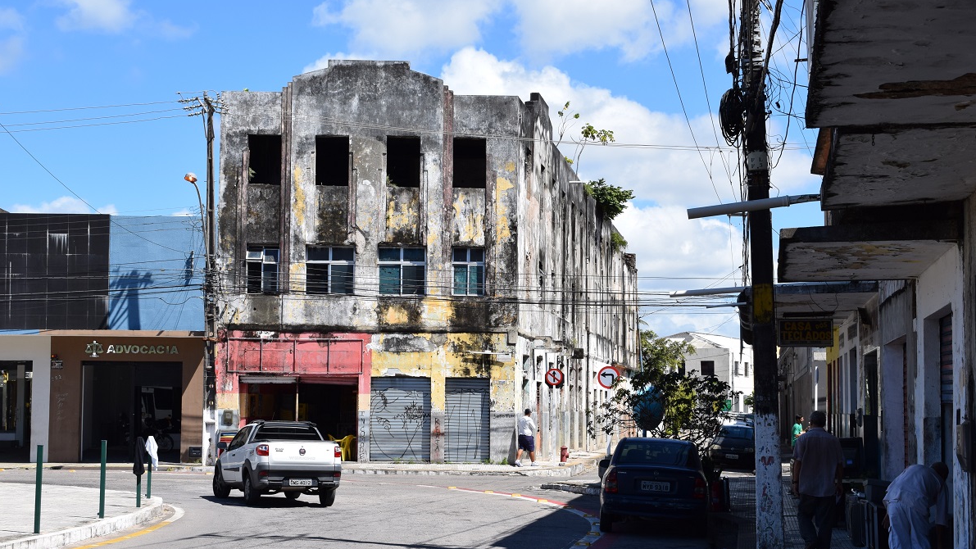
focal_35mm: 57
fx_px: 1475
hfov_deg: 36.6
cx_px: 488
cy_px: 311
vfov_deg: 21.1
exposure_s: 1/400
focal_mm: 36
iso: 200
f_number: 10
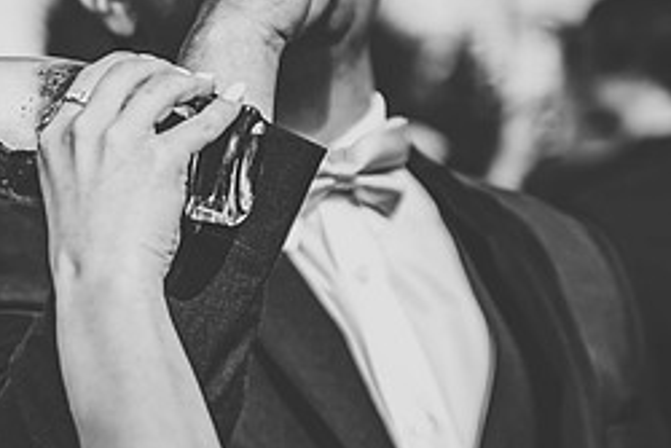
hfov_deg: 14.1
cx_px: 35
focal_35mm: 144
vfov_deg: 9.5
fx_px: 2685
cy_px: 154
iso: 500
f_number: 2.8
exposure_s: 1/4000
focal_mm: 62
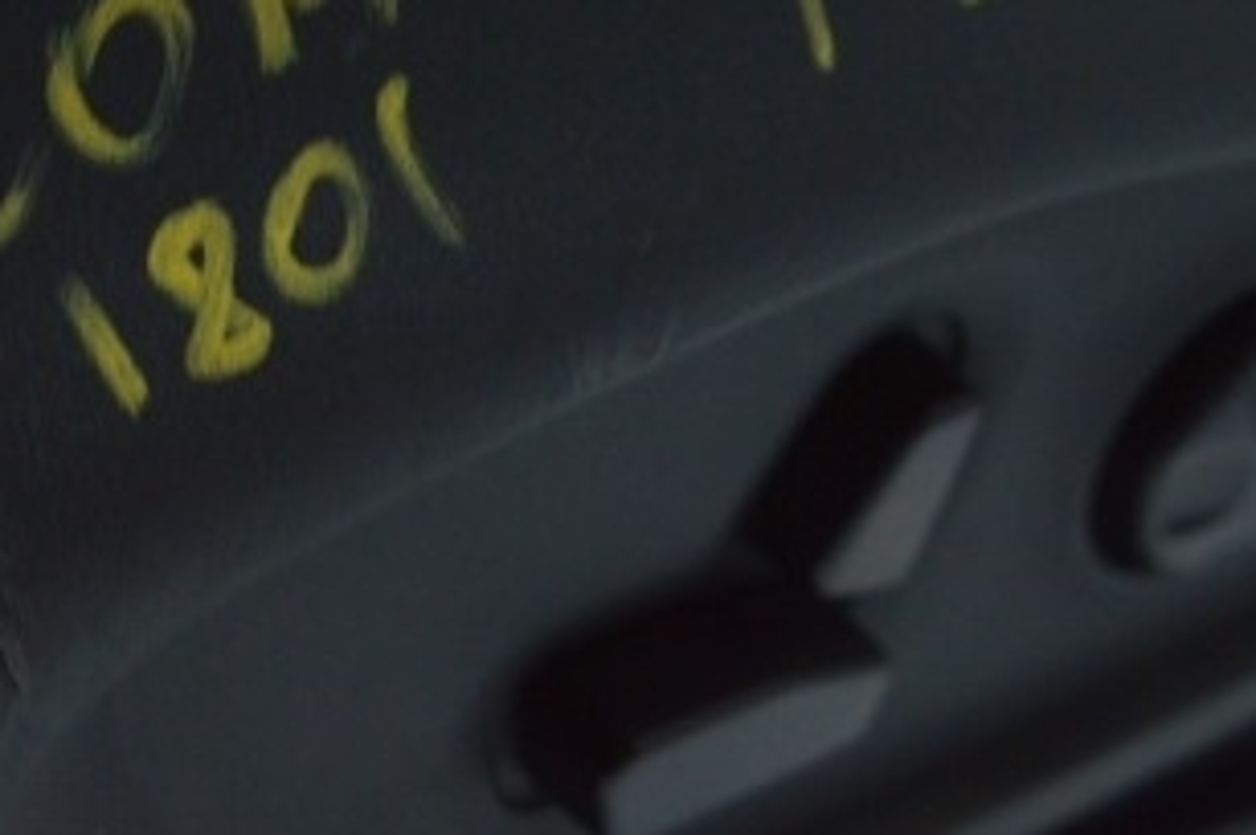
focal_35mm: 90
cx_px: 356
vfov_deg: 15.1
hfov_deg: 22.5
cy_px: 346
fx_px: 3137
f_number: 3.5
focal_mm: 18
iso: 400
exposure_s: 1/40
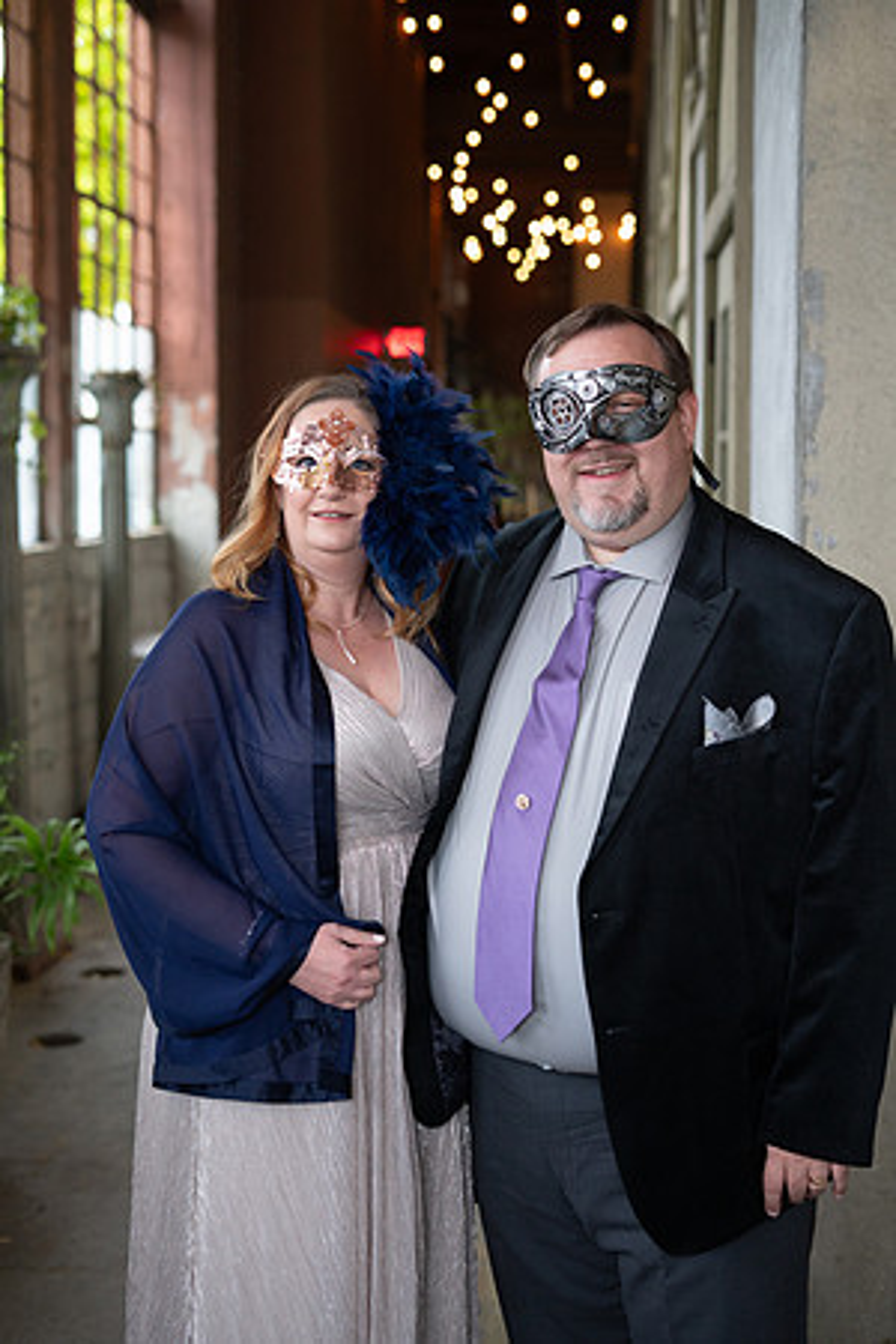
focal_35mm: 50
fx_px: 1867
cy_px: 672
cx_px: 448
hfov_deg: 27.0
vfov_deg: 39.6
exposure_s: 1/125
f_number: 2.8
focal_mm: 50
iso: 400
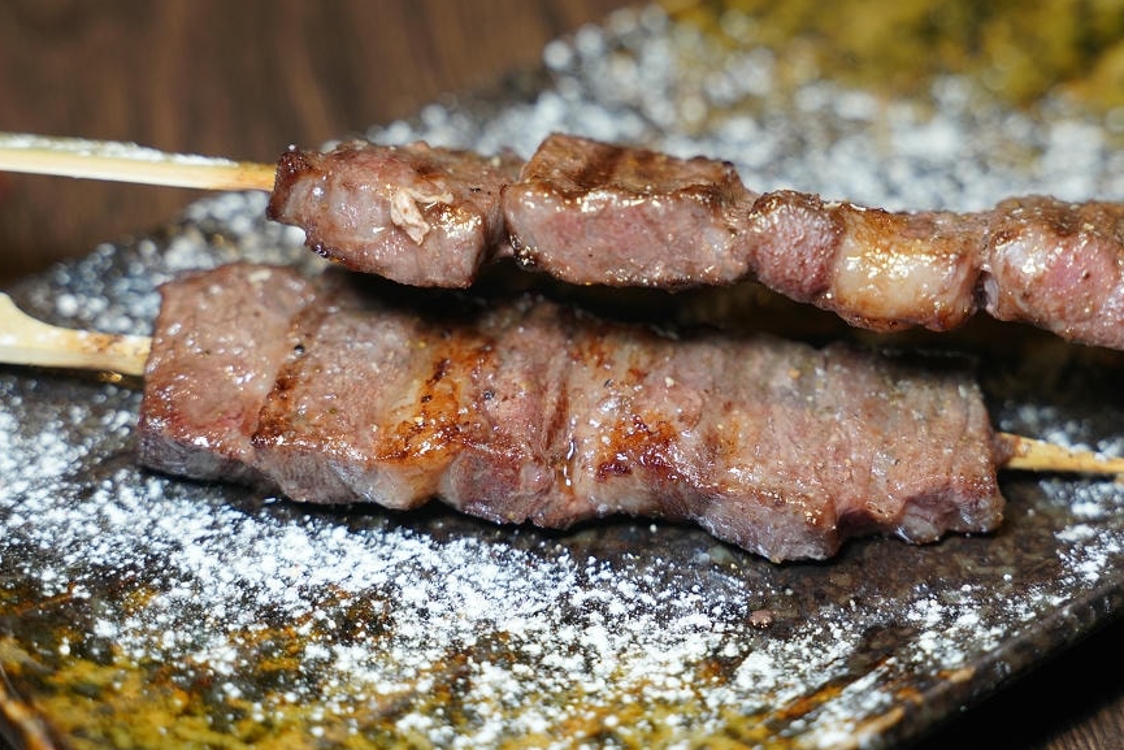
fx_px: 3247
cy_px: 286
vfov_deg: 13.2
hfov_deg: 19.6
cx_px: 680
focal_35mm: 104
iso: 1000
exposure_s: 1/80
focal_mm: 75
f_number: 4
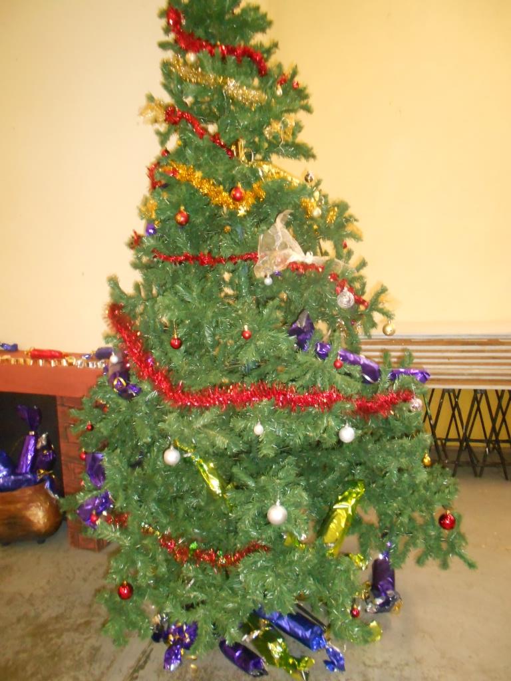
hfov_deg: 53.1
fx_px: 512
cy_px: 340
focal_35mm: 26
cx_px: 256
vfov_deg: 67.3
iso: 640
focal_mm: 4.6
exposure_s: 1/25
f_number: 3.2
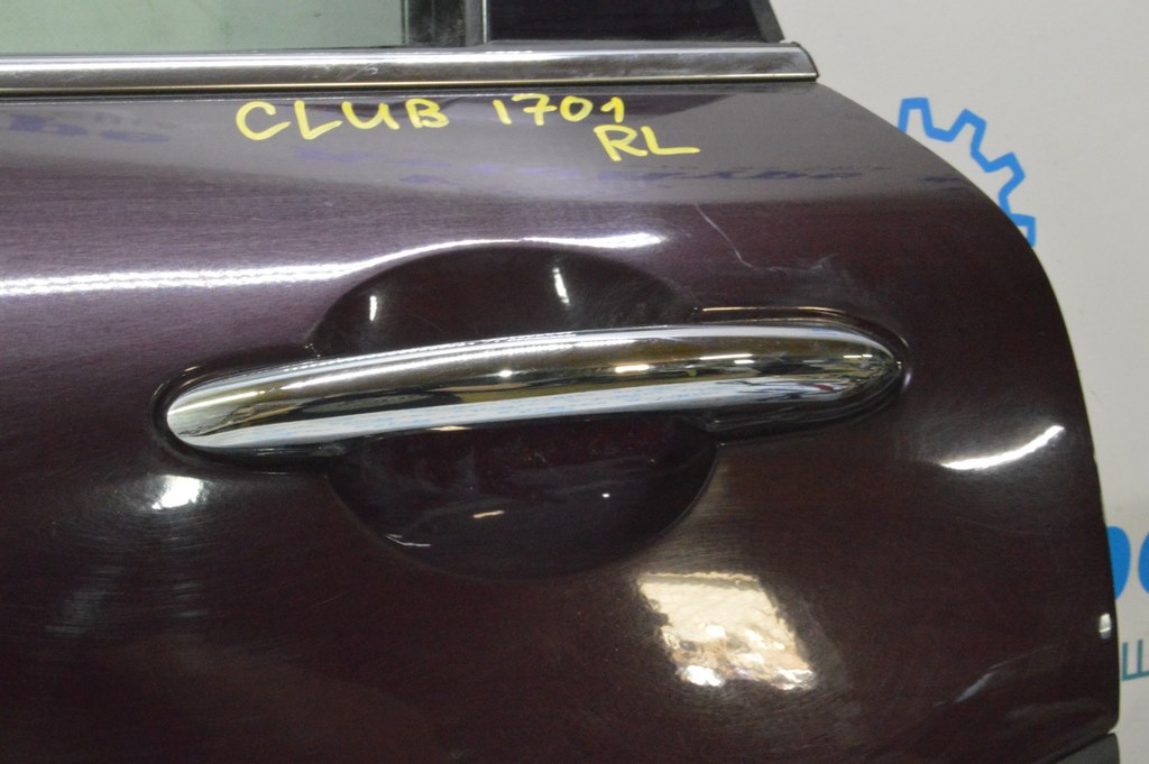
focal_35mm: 57
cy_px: 382
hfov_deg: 35.1
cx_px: 574
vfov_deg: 23.7
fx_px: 1818
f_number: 20
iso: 6400
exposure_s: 1/20
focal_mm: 38
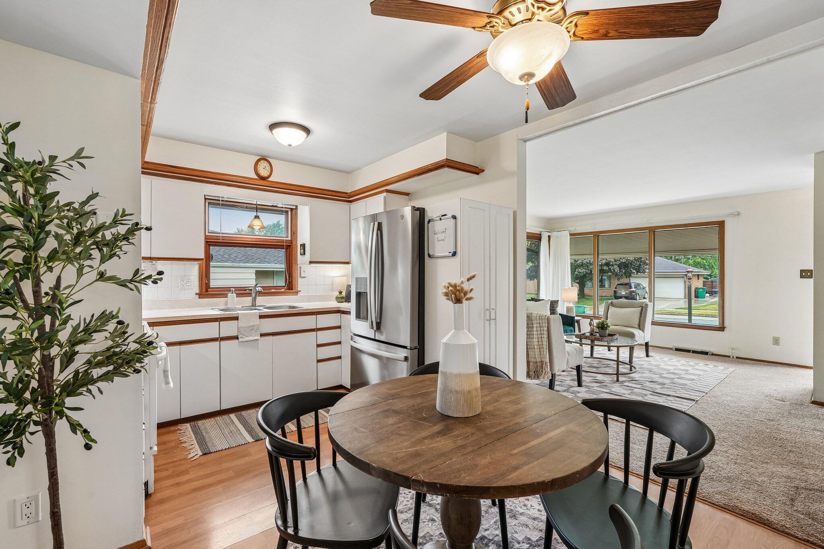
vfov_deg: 73.7
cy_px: 274
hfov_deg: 96.7
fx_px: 366
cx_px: 412
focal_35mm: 16
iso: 320
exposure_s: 1/10
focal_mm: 16
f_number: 9
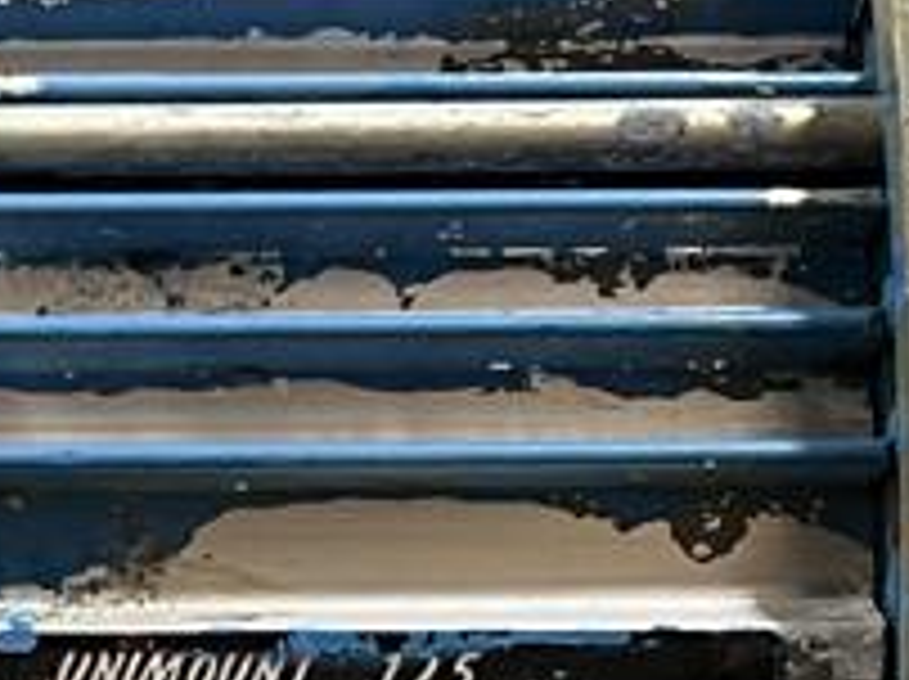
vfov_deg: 8.8
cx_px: -216
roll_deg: -0.1
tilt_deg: -28.0
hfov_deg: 11.7
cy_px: 955
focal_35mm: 165
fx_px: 4328
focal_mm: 5.7
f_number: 1.5
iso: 125
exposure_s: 1/60
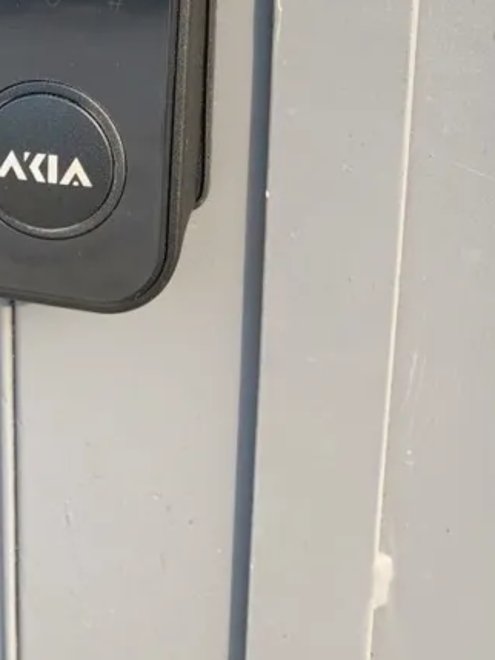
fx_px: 1182
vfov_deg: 28.6
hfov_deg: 23.1
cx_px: 65
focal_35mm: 62
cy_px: -43
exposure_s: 1/122
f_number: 1.8
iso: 25
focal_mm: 4.25
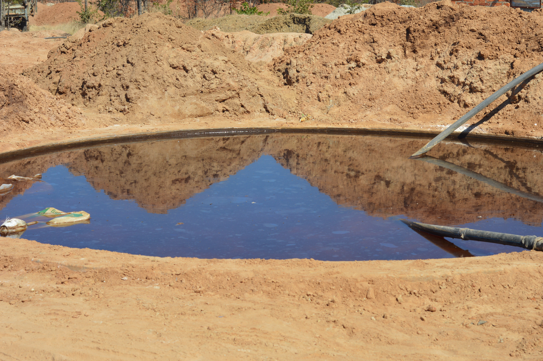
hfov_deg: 27.0
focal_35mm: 75
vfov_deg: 18.1
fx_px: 1130
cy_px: 180
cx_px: 272
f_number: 9
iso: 100
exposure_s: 1/320
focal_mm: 50
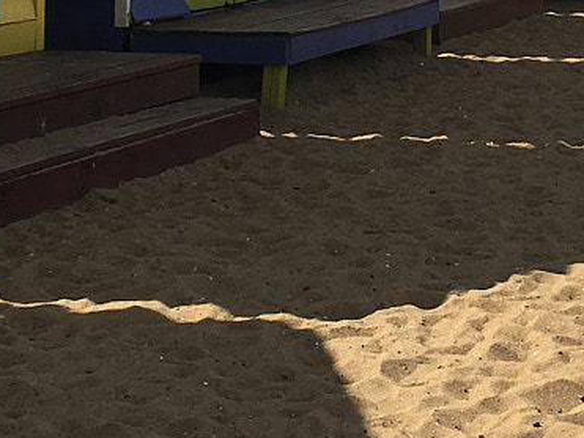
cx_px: 411
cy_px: -140
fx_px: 2108
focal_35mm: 125
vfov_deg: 11.5
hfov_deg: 15.7
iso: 25
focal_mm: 4.15
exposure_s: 1/3663
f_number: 2.2
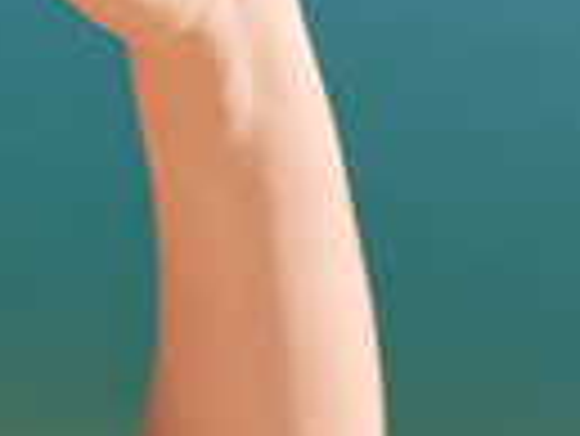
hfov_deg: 7.2
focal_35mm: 269
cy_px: 191
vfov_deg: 5.5
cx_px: -306
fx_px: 4511
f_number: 4
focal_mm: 85
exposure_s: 1/1000
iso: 100
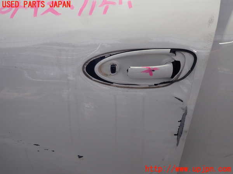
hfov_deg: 60.0
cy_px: 87
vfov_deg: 46.8
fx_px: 202
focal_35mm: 30
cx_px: 116
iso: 200
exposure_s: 1/80
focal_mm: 5.4
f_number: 2.3
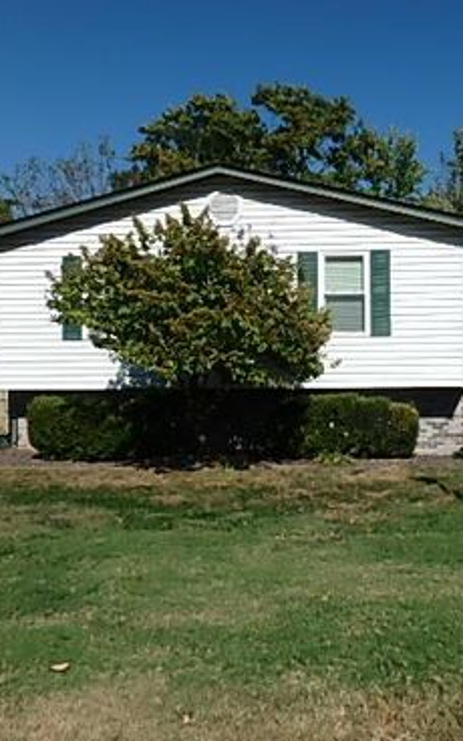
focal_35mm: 36
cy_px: 376
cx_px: 425
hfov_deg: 33.3
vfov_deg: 54.0
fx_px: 727
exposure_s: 1/640
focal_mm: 4.5
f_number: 6.8
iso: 125
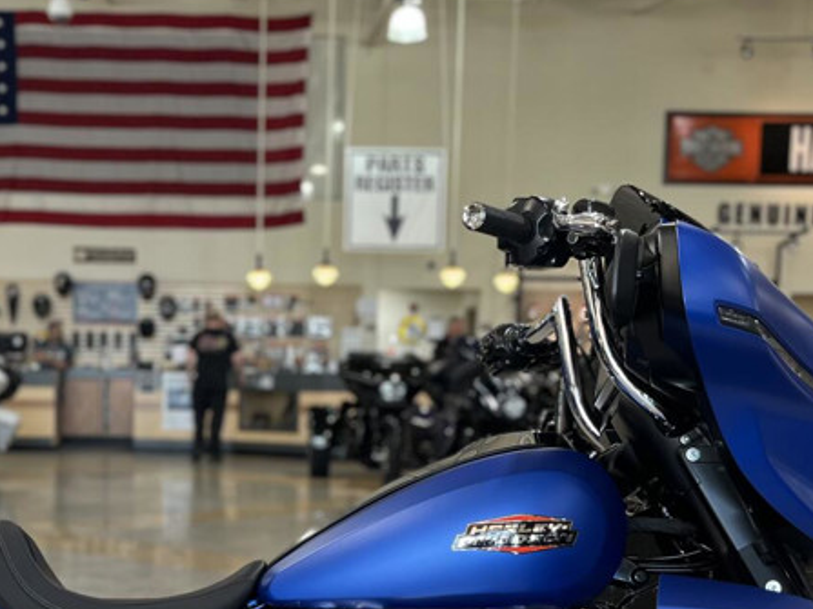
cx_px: 237
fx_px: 1456
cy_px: 556
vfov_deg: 23.0
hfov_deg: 30.8
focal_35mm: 62
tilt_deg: -6.9
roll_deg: -0.7
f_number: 1.6
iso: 80
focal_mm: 5.1
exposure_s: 1/60
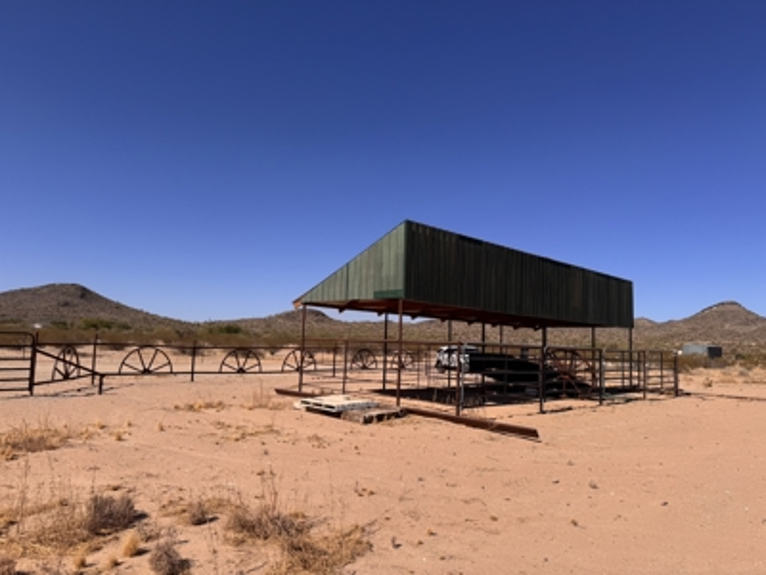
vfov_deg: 56.8
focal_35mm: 24
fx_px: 531
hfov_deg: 71.6
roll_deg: -2.9
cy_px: 288
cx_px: 383
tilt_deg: +5.2
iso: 80
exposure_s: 1/7092
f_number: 1.78
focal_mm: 6.76
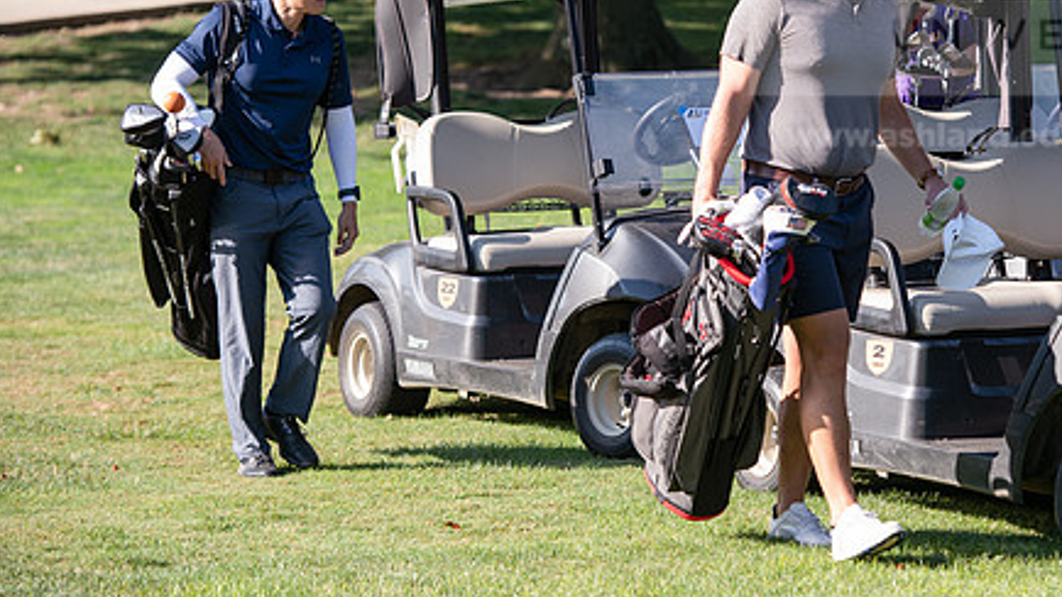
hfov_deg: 12.6
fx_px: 4815
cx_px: 675
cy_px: 187
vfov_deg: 7.1
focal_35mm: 171
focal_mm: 122
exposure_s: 1/400
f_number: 3.5
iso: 100
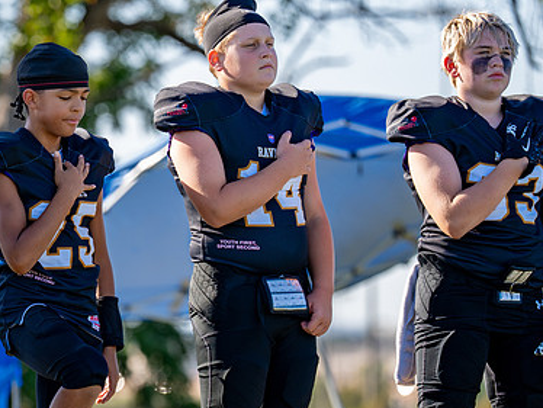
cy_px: 258
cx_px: 46
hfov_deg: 6.3
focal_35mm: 313
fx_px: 4913
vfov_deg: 4.8
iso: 160
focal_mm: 160
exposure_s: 1/1000
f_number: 2.8
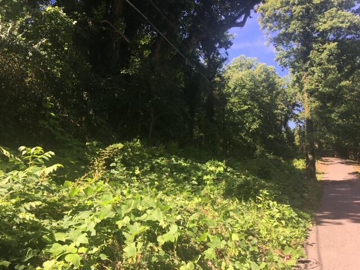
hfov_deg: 61.7
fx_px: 302
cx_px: 180
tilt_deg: +7.9
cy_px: 135
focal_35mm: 29
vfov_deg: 48.2
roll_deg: +0.5
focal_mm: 4.15
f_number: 2.2
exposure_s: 1/516
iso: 25
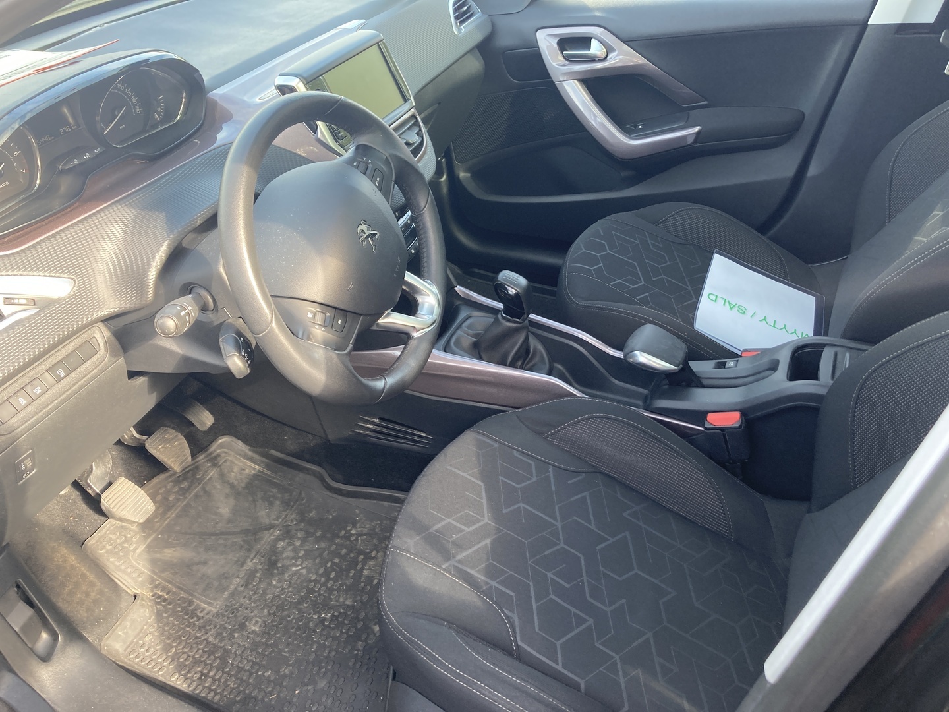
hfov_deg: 63.4
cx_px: 474
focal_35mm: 28
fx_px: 768
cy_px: 356
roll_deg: +4.7
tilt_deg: -34.7
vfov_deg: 49.7
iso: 50
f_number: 1.8
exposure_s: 1/121
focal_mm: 3.99
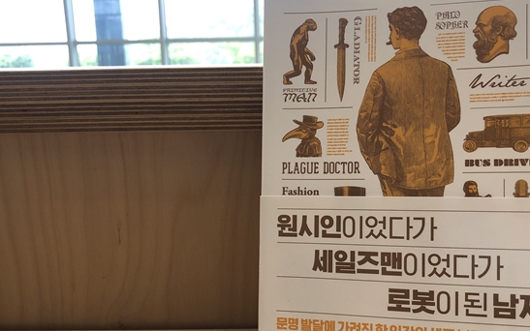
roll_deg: +1.7
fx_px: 549
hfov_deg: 51.5
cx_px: 285
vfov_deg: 33.4
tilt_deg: -14.2
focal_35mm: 38
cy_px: 206
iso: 20
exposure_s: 1/40
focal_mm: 3.99
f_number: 1.8
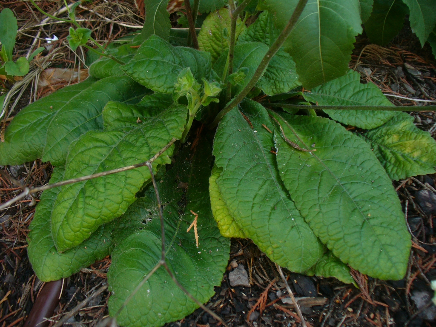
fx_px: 466
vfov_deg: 38.7
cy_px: 164
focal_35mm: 37
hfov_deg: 50.1
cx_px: 218
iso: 80
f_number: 2.8
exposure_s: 1/125
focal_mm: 6.1
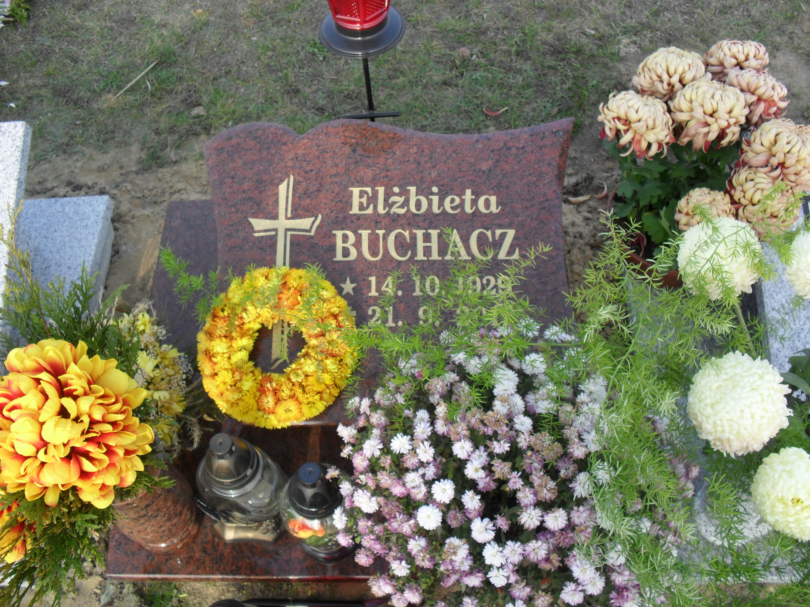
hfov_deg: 52.6
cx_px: 405
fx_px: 819
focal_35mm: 35
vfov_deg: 40.7
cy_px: 304
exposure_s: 1/180
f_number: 3.2
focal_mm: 6.3
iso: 100
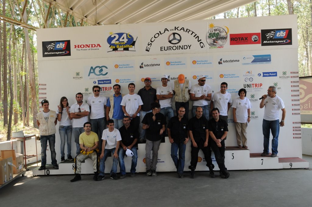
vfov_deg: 38.3
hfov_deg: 55.2
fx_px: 299
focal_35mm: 34
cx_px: 156
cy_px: 104
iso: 400
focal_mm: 23
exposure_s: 1/60
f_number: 8
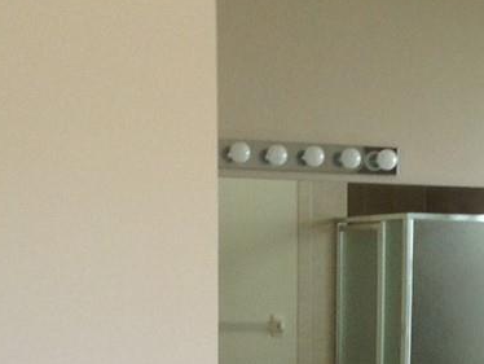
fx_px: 1973
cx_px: 422
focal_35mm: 141
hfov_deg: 13.9
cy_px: 596
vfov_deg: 10.1
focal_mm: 4.13
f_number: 2.4
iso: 80
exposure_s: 1/120
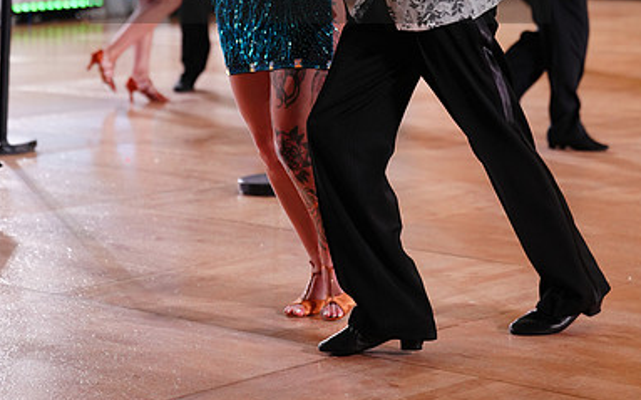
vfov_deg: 10.4
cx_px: 320
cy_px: -32
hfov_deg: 16.7
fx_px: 2183
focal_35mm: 125
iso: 2000
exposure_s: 1/640
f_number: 2.8
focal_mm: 81
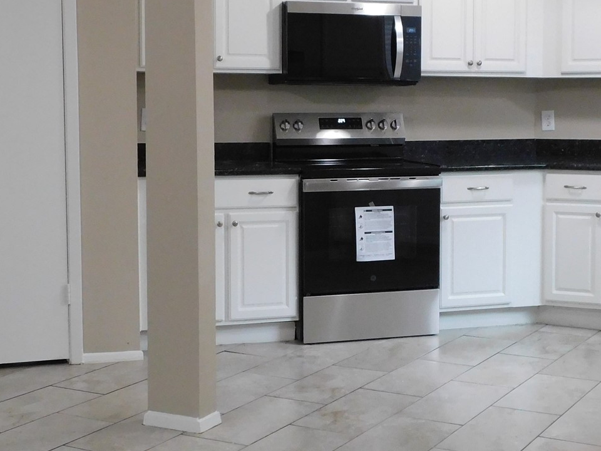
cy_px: 195
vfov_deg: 22.9
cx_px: 377
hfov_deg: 30.1
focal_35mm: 64
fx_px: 1111
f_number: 3.2
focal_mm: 5.3
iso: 400
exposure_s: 1/25
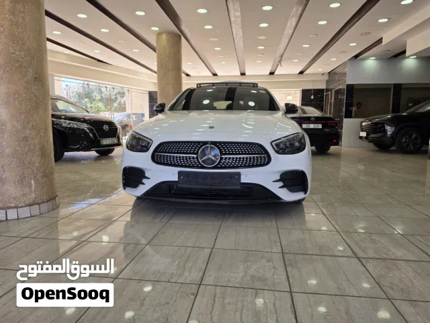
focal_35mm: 23
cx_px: 215
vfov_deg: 58.9
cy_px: 162
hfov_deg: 73.9
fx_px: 286
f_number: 1.4
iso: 20
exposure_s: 1/359
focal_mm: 6.5
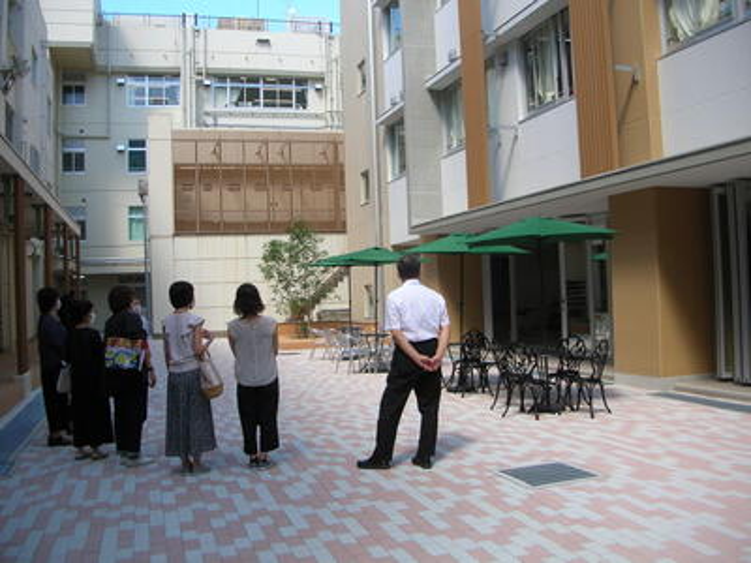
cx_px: 376
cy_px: 282
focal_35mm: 35
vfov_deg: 40.7
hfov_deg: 52.6
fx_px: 759
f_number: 2.8
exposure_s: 1/325
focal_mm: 5.8
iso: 50
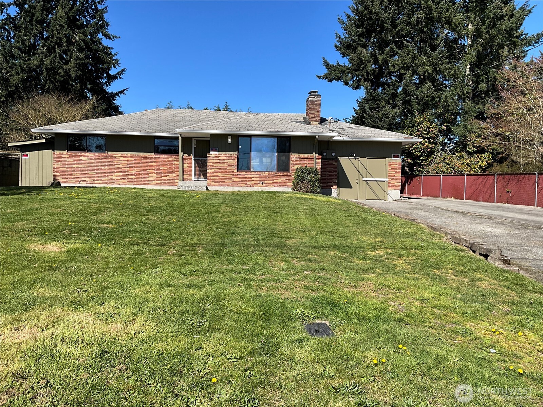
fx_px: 455
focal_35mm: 29
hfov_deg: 61.7
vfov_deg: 48.2
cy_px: 204
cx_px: 272
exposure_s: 1/1451
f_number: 1.8
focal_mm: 3
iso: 25
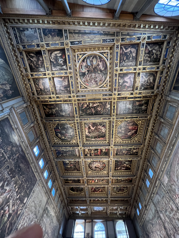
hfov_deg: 89.9
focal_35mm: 13
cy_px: 119
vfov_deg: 106.2
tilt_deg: +62.9
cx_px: 90
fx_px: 90
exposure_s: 1/60
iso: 500
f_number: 1.8
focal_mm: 1.57
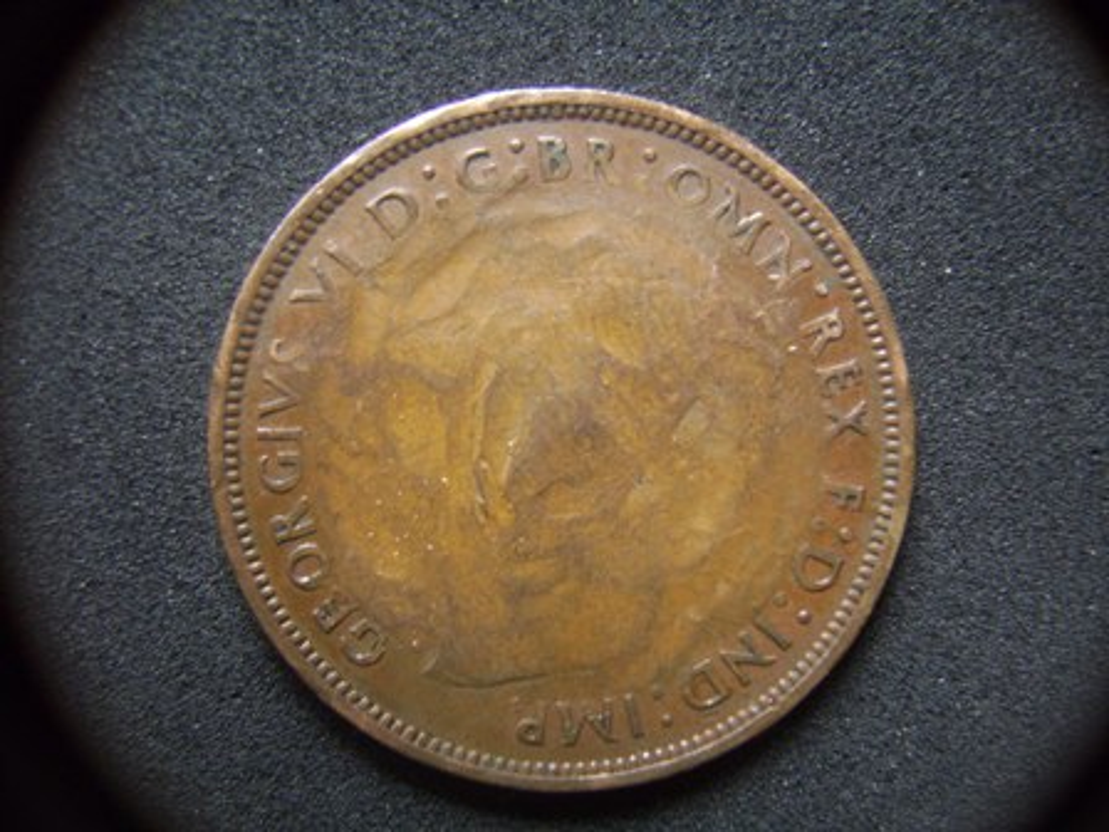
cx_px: 554
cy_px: 416
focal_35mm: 34
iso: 160
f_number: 2.9
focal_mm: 5.7
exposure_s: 1/8
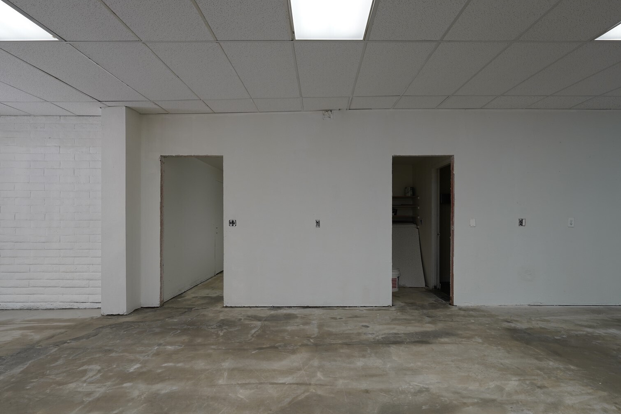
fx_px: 310
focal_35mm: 18
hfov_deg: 90.0
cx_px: 323
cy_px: 223
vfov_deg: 67.3
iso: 500
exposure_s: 1/160
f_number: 4
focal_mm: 16
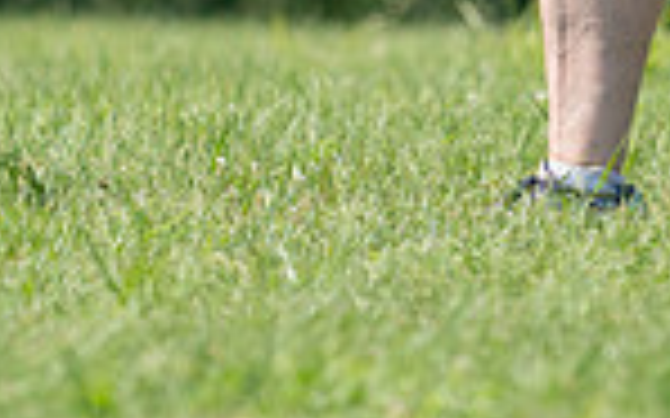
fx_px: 24422
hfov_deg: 1.6
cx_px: 558
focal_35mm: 1338
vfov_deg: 1.0
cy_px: -321
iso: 800
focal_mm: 338
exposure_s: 1/4000
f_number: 6.3
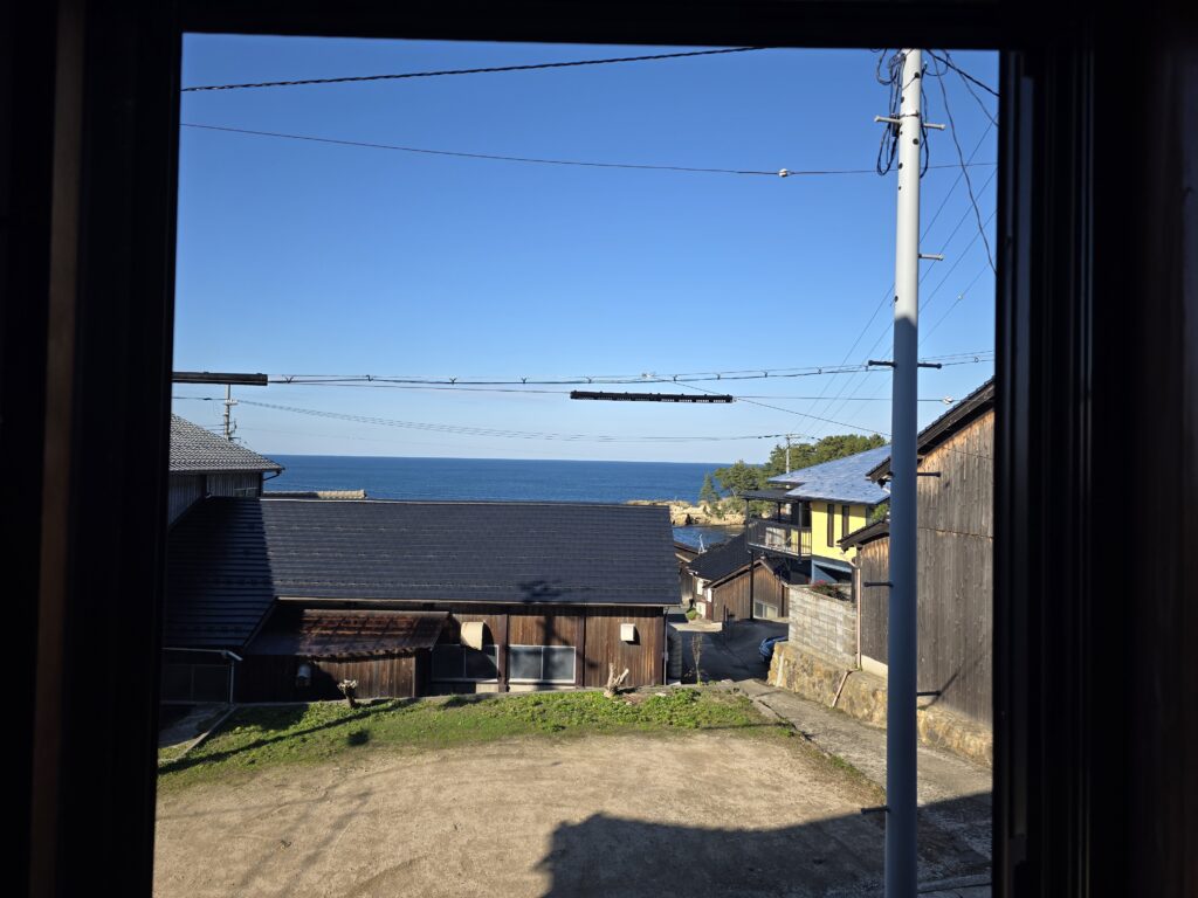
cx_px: 599
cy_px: 449
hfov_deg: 73.9
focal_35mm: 23
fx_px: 796
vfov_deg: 58.9
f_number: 1.7
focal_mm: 6.3
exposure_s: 1/4237
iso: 80
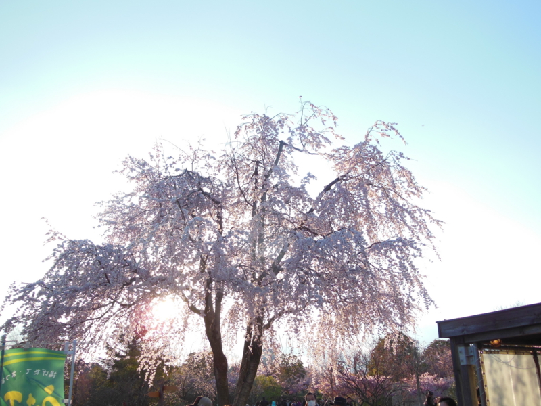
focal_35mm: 34
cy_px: 203
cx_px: 270
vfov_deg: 41.8
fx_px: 531
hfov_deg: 54.0
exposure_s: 1/320
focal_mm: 6
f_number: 3.9
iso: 125
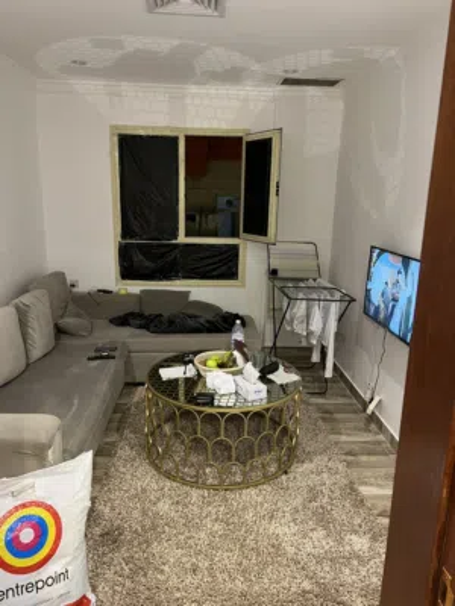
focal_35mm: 26
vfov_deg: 67.3
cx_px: 228
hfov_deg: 53.1
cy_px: 303
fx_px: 456
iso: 400
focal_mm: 5.7
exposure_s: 1/60
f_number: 1.5
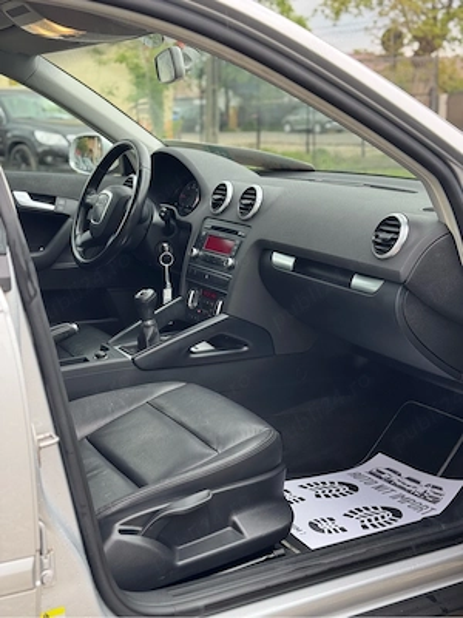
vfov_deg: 39.7
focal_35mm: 48
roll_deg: +0.8
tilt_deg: -13.2
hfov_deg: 30.3
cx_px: 232
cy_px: 309
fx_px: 856
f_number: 1.78
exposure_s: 1/172
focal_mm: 6.76
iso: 64
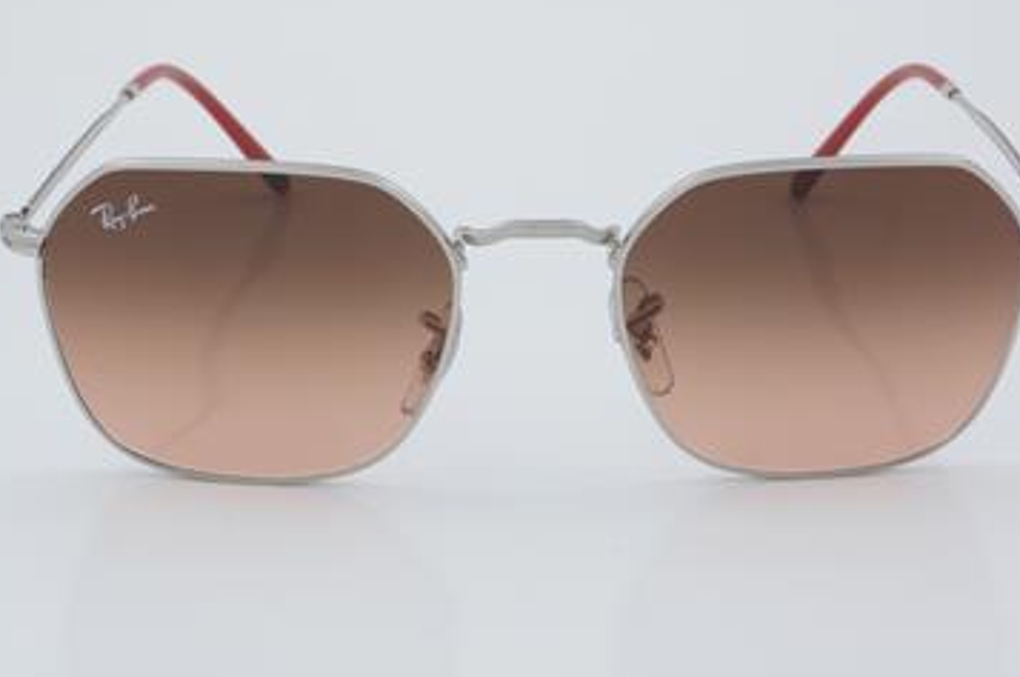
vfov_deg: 14.7
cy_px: 343
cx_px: 537
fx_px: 2619
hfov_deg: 22.0
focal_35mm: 93
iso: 100
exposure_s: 1/4
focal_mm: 55
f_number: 32
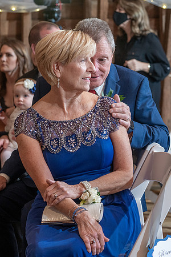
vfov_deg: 18.9
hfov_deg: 12.7
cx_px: 88
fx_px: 769
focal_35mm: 108
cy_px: 132
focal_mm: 70
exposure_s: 1/200
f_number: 4
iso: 2000
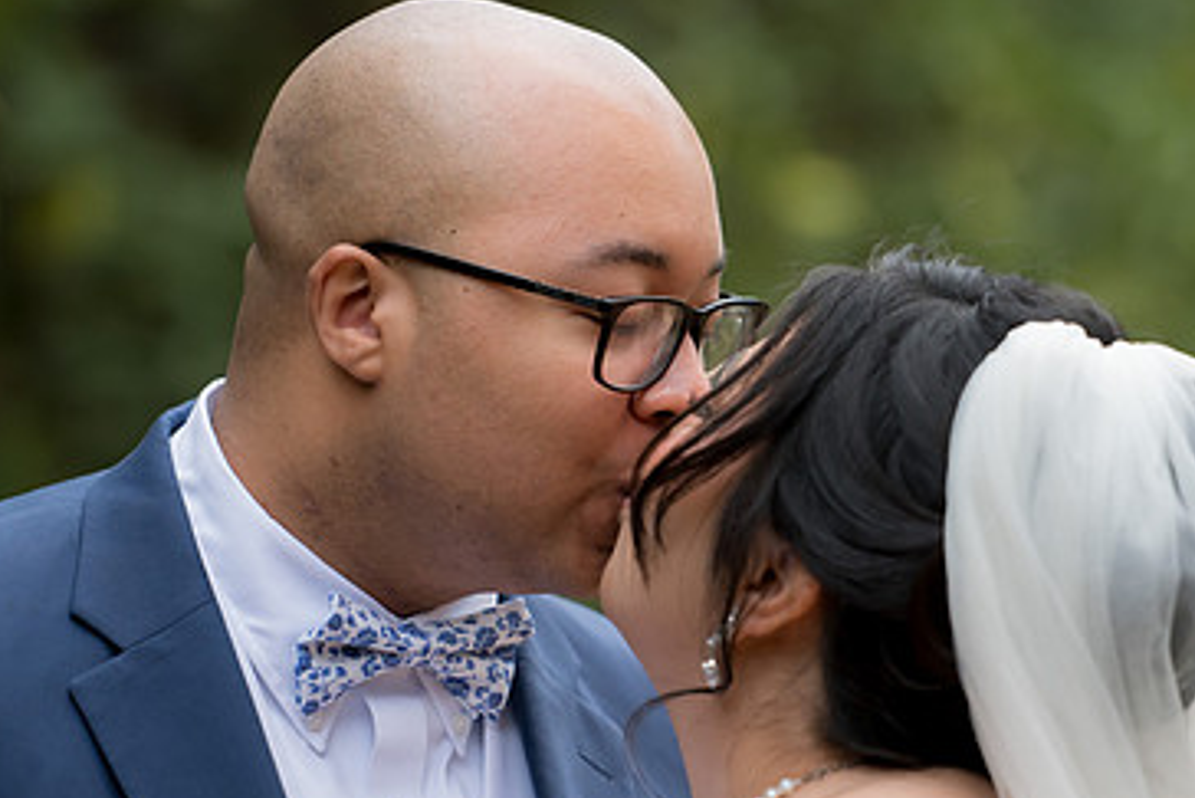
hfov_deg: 7.6
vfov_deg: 5.1
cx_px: 676
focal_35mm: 271
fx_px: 8999
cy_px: 458
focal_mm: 170
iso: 640
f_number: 2.8
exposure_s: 1/400
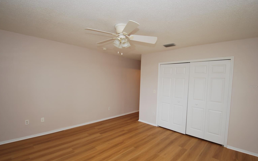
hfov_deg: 92.6
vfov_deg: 66.3
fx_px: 123
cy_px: 86
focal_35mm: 18
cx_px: 130
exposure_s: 1/60
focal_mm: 11
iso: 100
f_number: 3.8
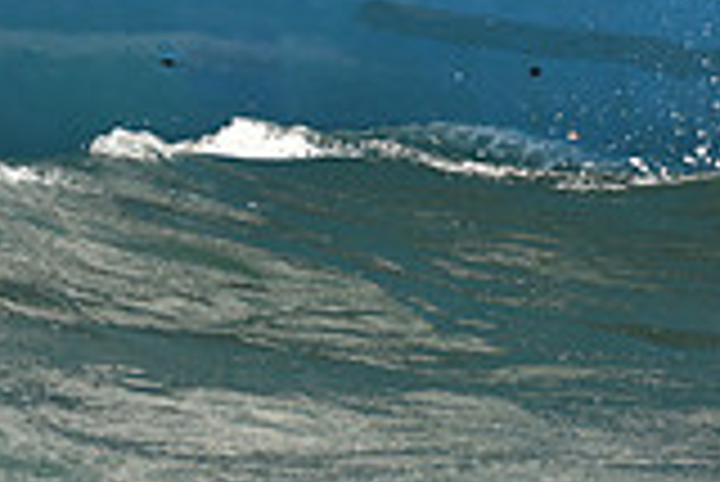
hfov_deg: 4.7
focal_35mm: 435
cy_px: -241
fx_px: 8708
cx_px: -441
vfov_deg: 3.2
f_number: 4.5
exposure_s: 1/640
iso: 250
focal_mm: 120
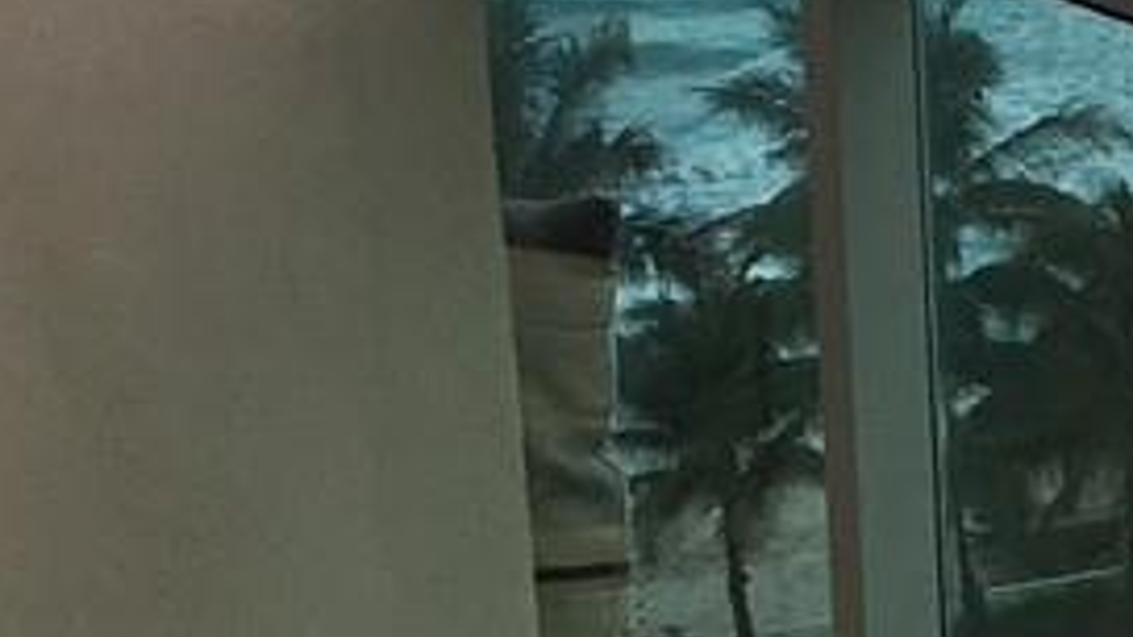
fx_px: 5588
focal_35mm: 186
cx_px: 1891
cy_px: 804
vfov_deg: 6.5
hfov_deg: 11.0
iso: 25
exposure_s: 1/324
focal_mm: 4.15
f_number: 2.2
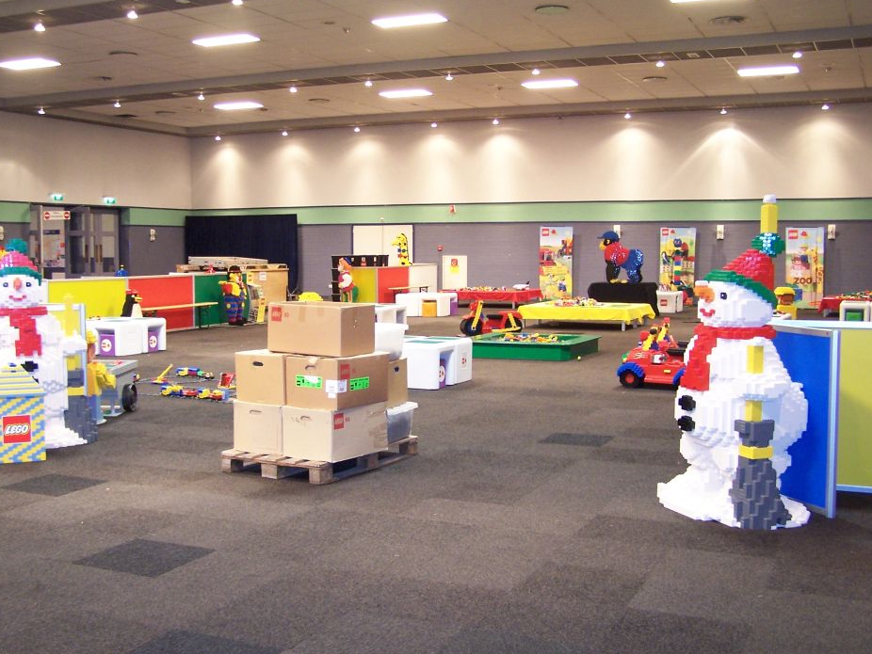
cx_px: 399
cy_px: 347
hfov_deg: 44.7
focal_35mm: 42
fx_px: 1058
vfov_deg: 34.4
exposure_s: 1/3
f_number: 2.8
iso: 140
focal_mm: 6.3
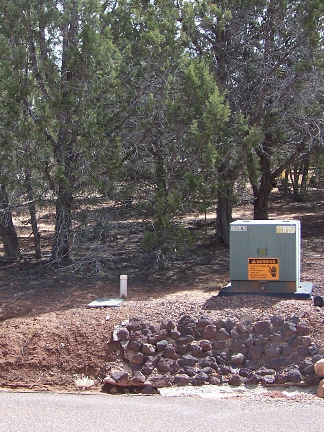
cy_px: 188
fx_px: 911
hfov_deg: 20.0
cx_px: 74
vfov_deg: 26.7
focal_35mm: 73
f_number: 2.8
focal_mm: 6.3
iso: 80
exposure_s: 1/500
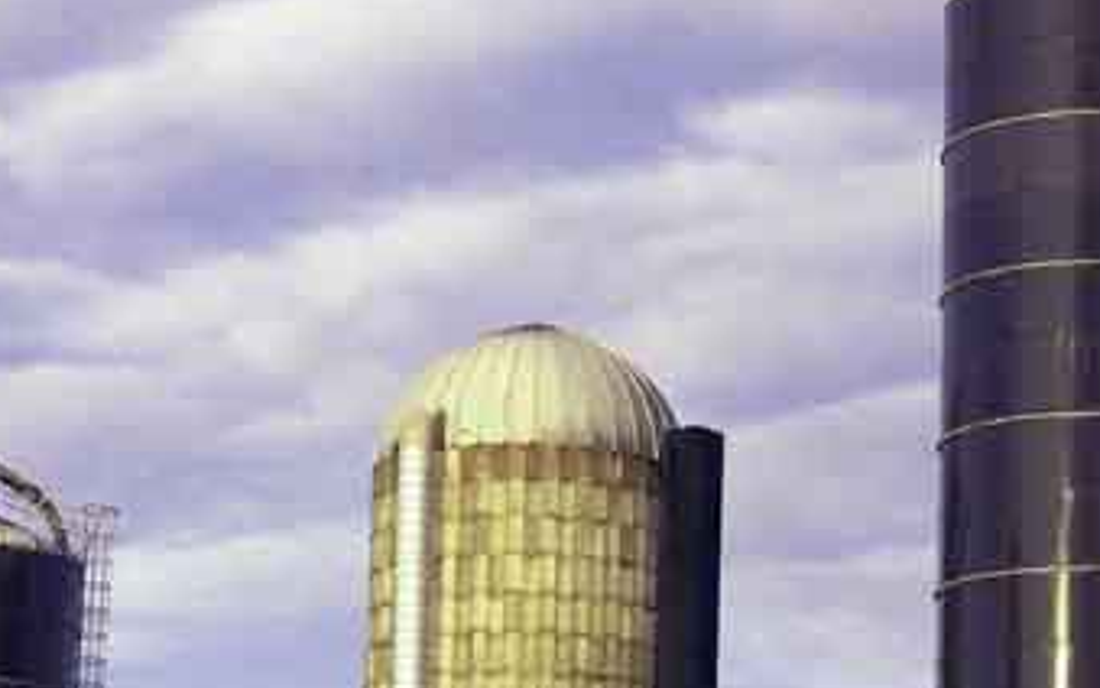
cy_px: 596
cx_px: 490
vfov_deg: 10.4
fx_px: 3778
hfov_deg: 16.6
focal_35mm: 126
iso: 100
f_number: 8
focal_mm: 28
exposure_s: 1/160
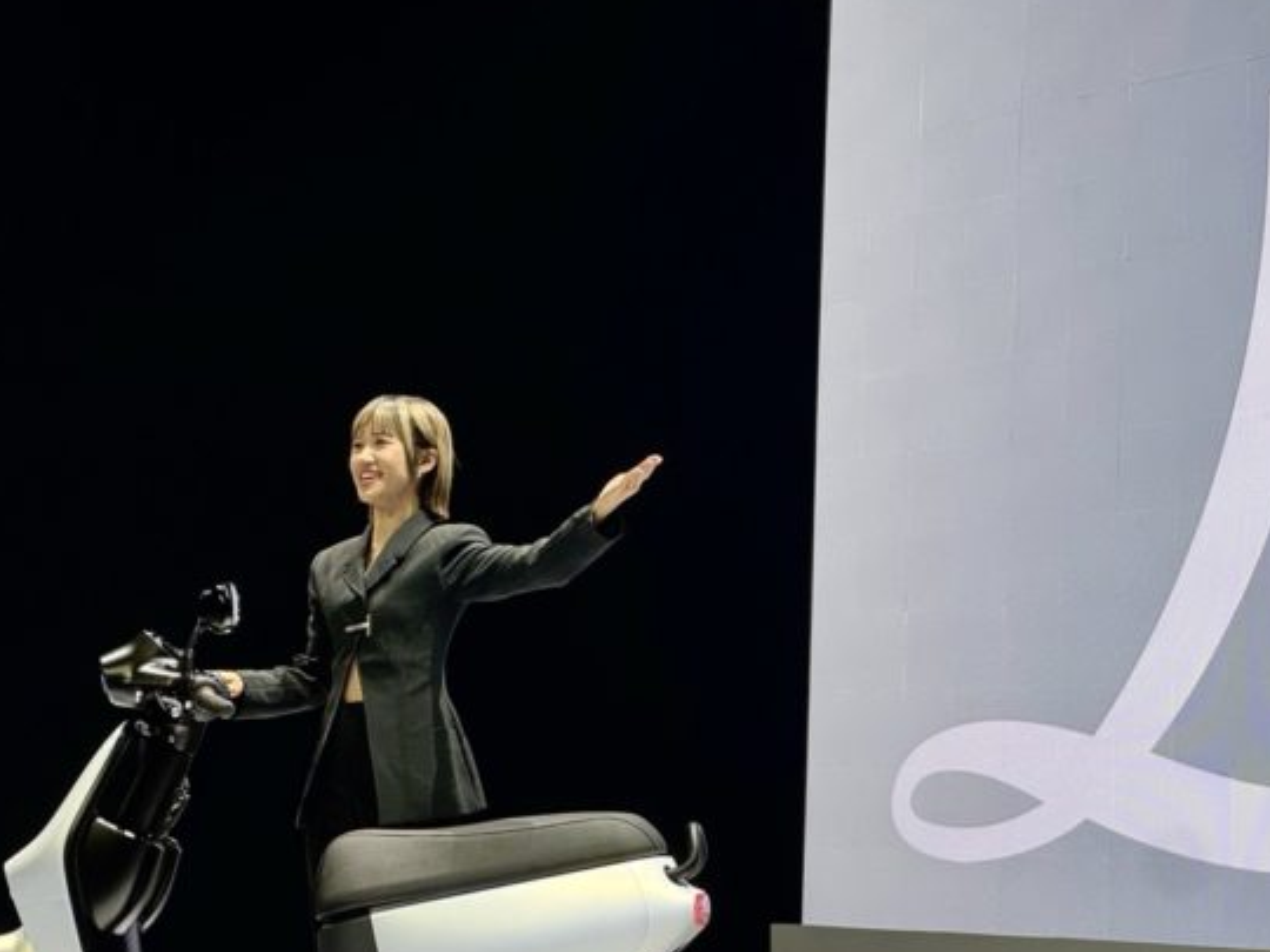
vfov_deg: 13.0
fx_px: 4182
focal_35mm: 114
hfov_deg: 17.2
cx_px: 400
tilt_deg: +3.1
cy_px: 675
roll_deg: +0.1
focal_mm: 9
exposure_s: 1/120
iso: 100
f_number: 2.8
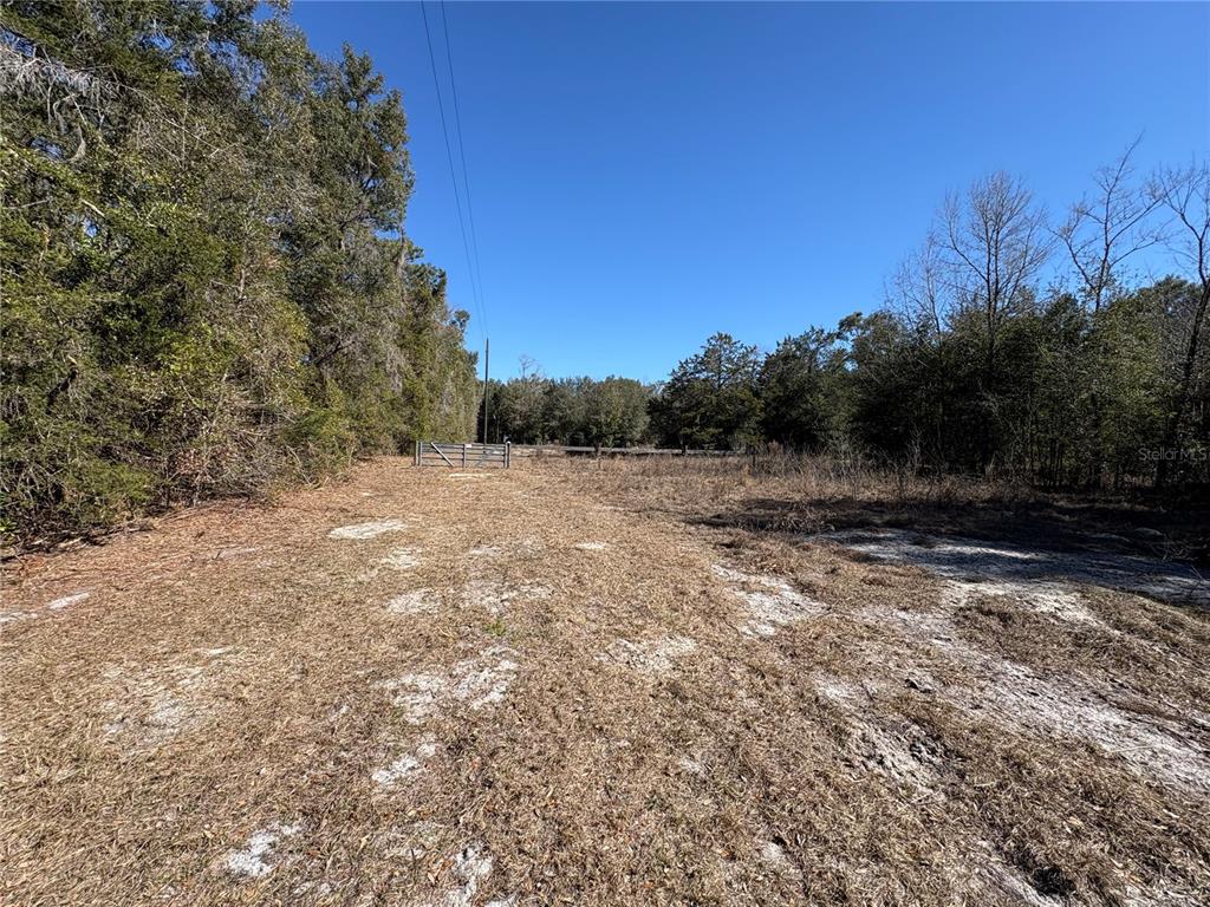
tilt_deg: +0.8
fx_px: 489
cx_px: 605
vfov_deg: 85.7
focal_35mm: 14
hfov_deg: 102.1
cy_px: 454
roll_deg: -2.3
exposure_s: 1/1420
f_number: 2.2
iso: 50
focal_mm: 2.22
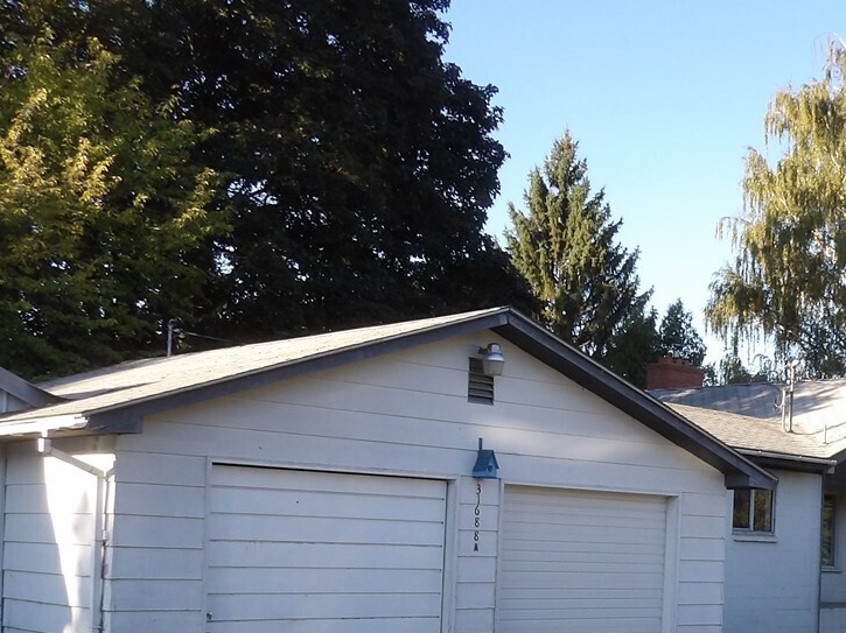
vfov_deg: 26.8
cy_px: 541
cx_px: 615
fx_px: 1295
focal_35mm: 53
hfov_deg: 35.5
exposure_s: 1/111
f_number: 5.6
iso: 100
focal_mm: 4.3
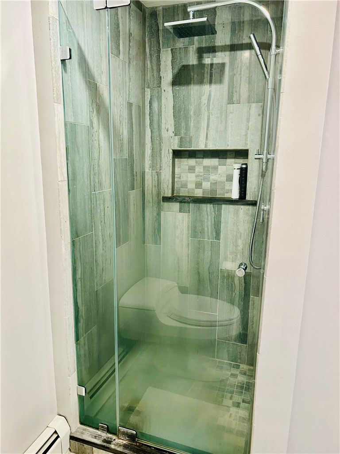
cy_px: 227
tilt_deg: -13.1
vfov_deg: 67.3
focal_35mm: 26
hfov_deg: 53.1
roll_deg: -0.5
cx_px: 170
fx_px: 340
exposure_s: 1/60
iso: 160
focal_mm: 5.7
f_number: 1.5
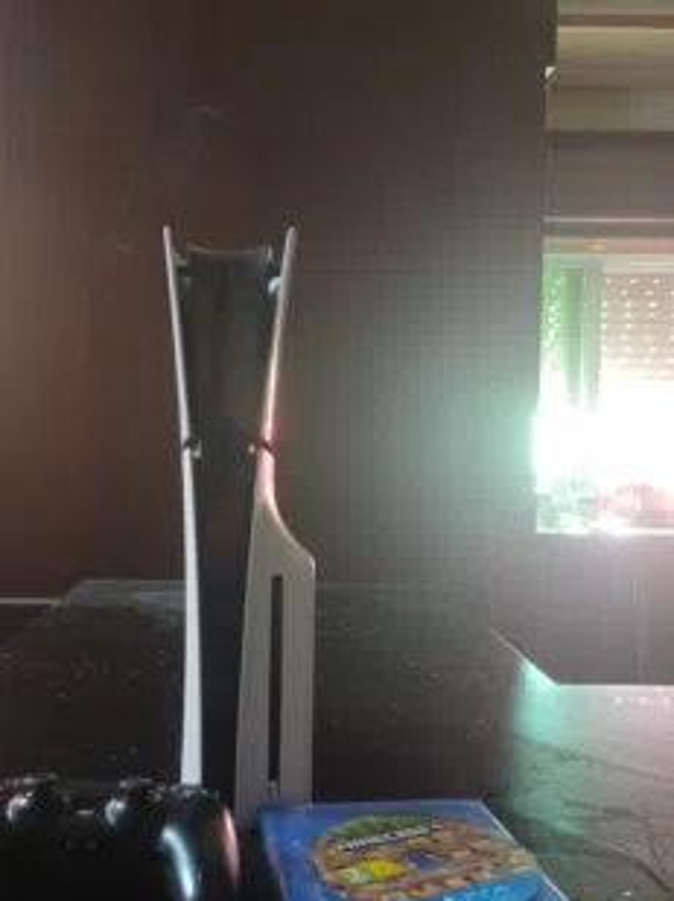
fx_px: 911
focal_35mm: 35
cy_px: 487
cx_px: 251
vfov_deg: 52.6
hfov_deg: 40.3
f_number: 1.8
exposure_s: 1/25
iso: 320
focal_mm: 4
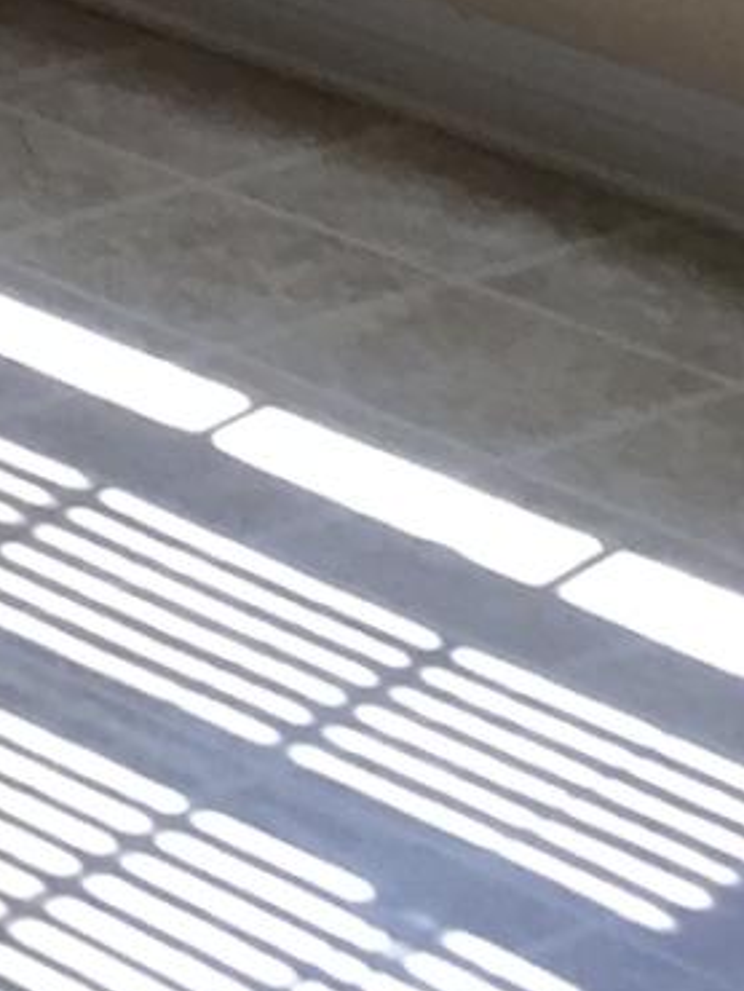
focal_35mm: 235
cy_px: -1377
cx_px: -1191
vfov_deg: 7.8
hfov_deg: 6.0
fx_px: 6727
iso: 32
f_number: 2.2
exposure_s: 1/120
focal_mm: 4.15
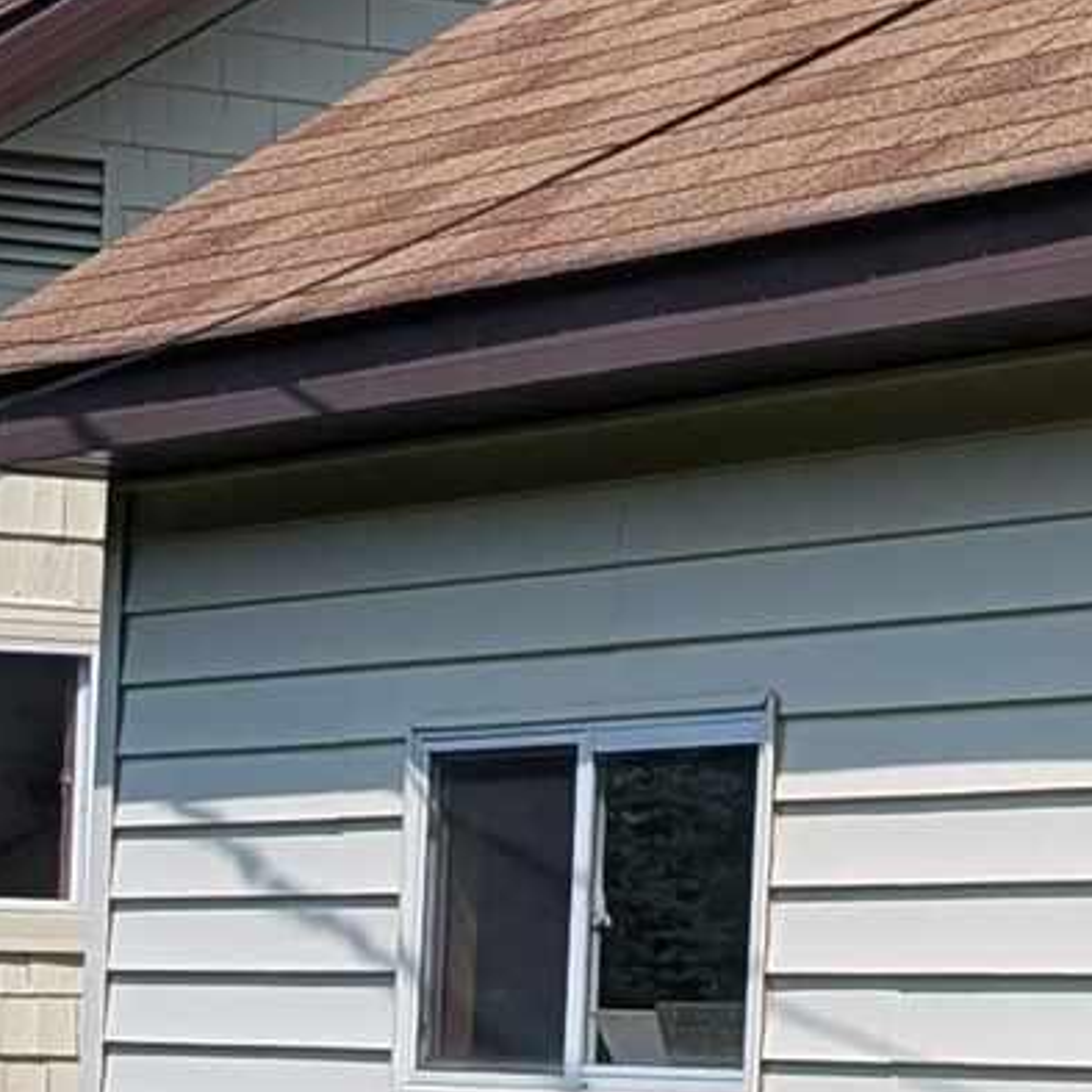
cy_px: 546
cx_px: 2145
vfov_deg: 10.6
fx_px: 5889
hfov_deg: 9.9
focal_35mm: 165
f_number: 1.68
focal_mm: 6.9
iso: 24
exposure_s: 1/1323
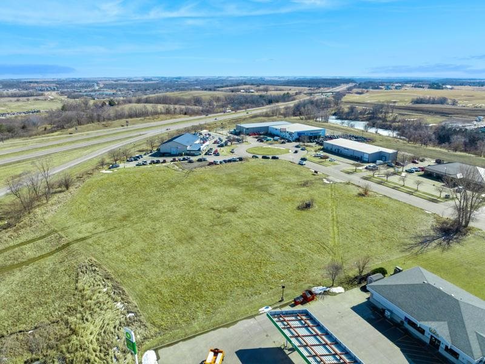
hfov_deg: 71.6
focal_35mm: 24
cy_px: 182
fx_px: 336
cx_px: 242
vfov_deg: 56.8
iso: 120
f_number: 2.8
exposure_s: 1/2500
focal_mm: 12.29
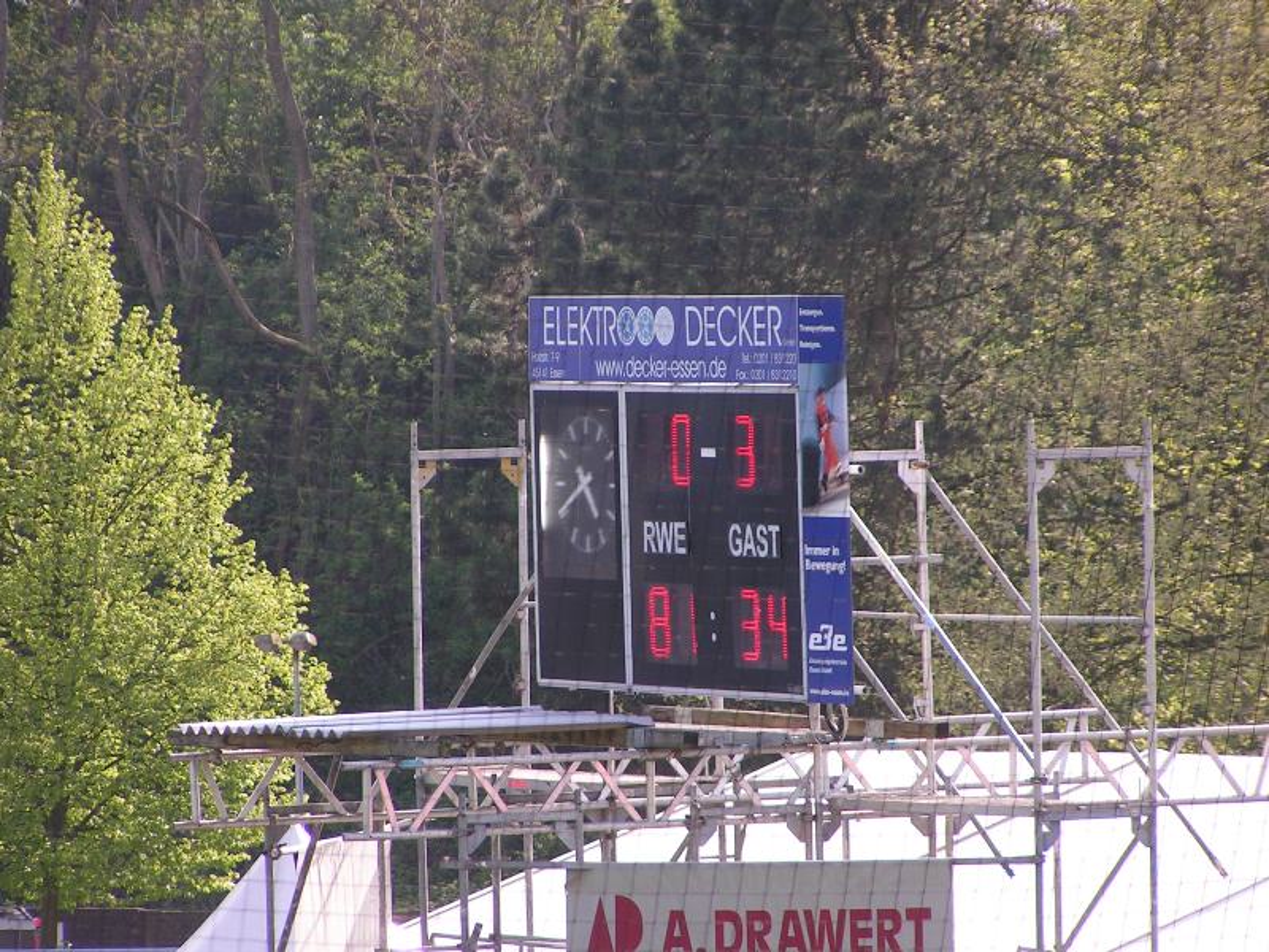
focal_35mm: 297
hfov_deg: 6.7
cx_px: 634
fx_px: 10888
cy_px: 476
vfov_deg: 5.0
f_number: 4
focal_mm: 45.4
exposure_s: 1/320
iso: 50
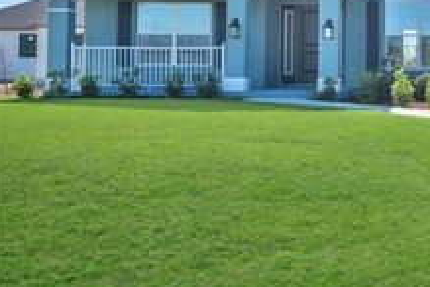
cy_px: 30
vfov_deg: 18.4
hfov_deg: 25.5
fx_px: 872
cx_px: 483
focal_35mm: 73
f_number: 9
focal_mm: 32
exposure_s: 1/800
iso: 800
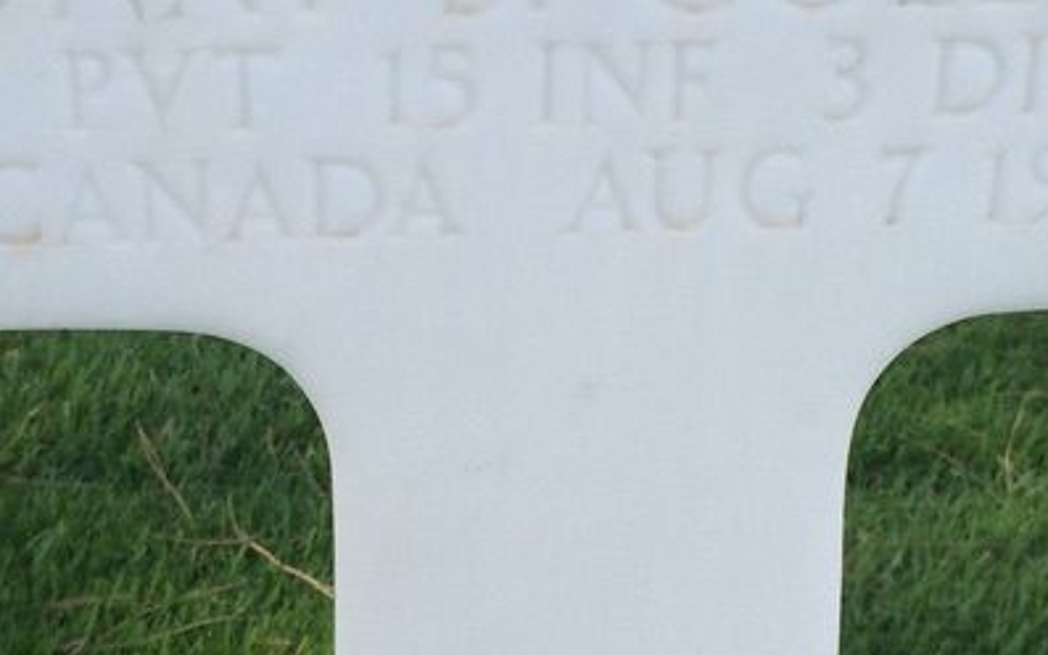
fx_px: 2342
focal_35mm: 82
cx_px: 507
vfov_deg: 15.9
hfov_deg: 25.2
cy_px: 412
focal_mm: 4.12
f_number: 2.2
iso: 32
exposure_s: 1/563
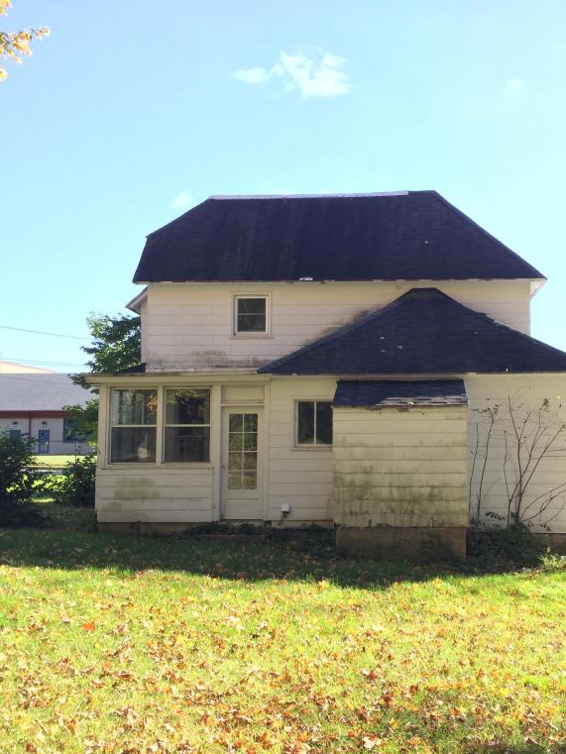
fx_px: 850
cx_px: 351
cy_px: 379
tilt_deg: +3.8
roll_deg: -0.1
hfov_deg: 36.6
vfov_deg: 47.9
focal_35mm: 39
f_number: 2.2
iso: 32
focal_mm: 4.15
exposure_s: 1/359
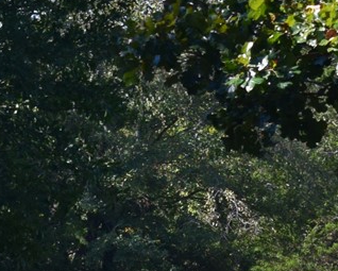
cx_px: 169
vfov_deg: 3.1
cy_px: 352
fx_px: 4956
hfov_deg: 3.9
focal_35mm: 495
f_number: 10
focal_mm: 55
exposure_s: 1/250
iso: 400
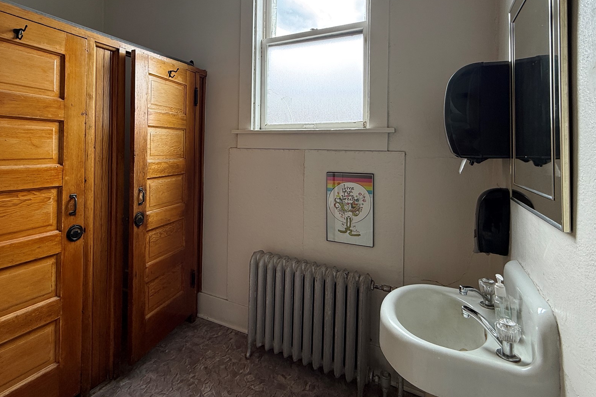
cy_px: 147
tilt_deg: +1.0
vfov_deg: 63.5
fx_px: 314
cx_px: 271
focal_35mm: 19
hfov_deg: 86.7
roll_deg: -0.5
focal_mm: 2.22
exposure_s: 1/131
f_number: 2.2
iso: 64
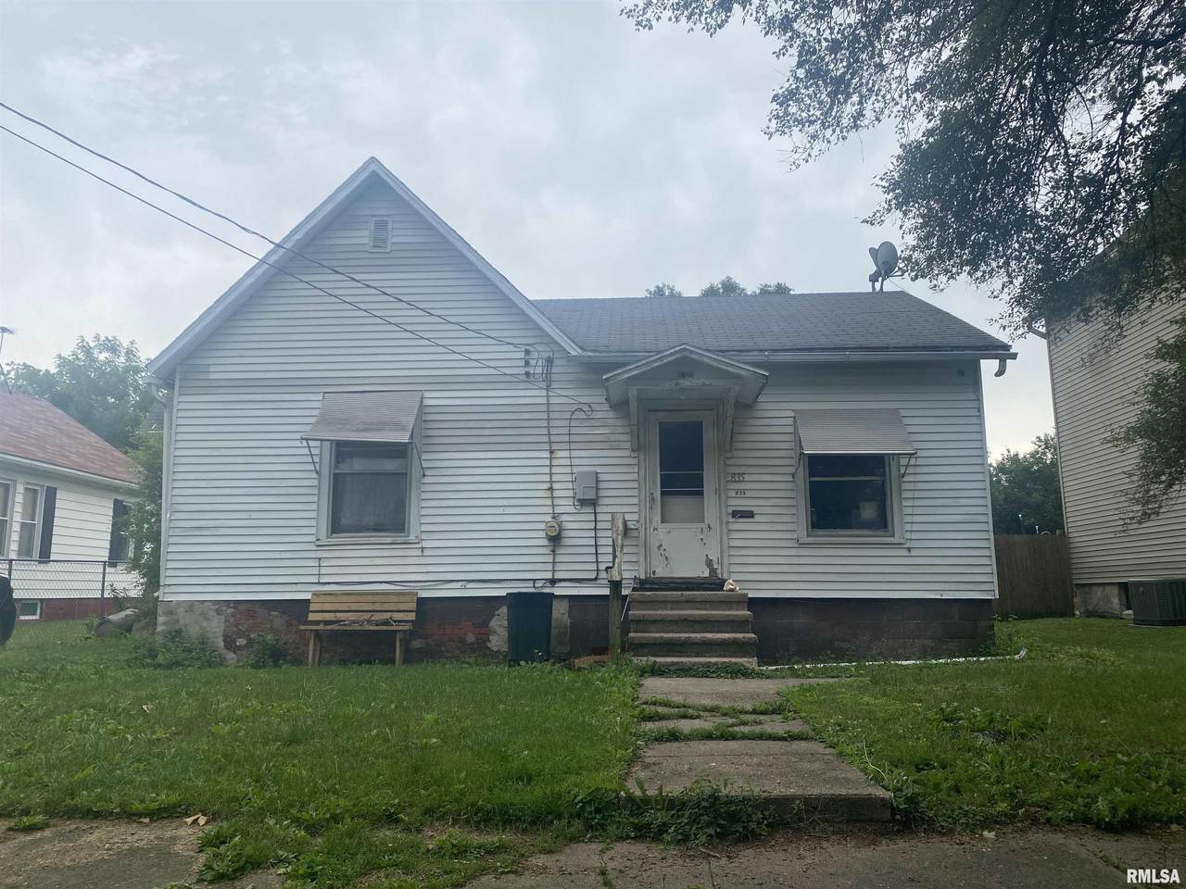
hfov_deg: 67.3
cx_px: 593
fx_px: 891
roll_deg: +0.6
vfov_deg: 53.1
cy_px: 444
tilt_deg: +8.8
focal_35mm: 26
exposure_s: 1/1072
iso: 32
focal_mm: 4.25
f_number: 1.8
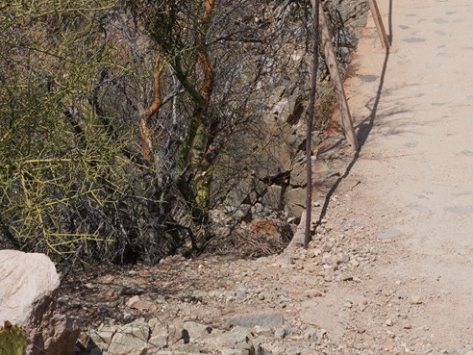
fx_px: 1708
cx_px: 333
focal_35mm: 125
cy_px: -108
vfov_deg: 11.5
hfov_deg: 15.7
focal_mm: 32
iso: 100
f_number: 22
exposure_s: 1/80
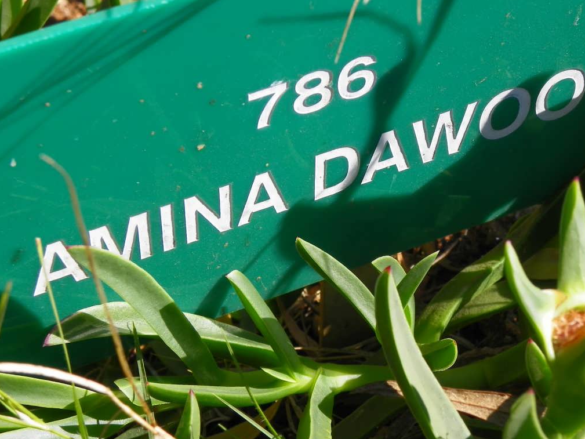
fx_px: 1910
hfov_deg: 17.4
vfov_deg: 13.1
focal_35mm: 113
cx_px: 346
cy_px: 215
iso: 64
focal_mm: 16.9
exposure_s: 1/200
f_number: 4.5
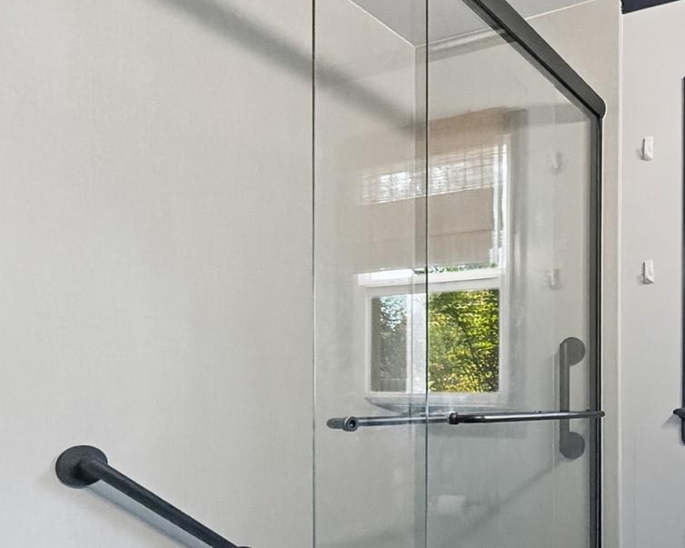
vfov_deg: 48.8
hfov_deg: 51.8
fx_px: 588
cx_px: 640
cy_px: 381
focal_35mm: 29
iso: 320
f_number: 2.2
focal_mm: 2.2
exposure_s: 1/120
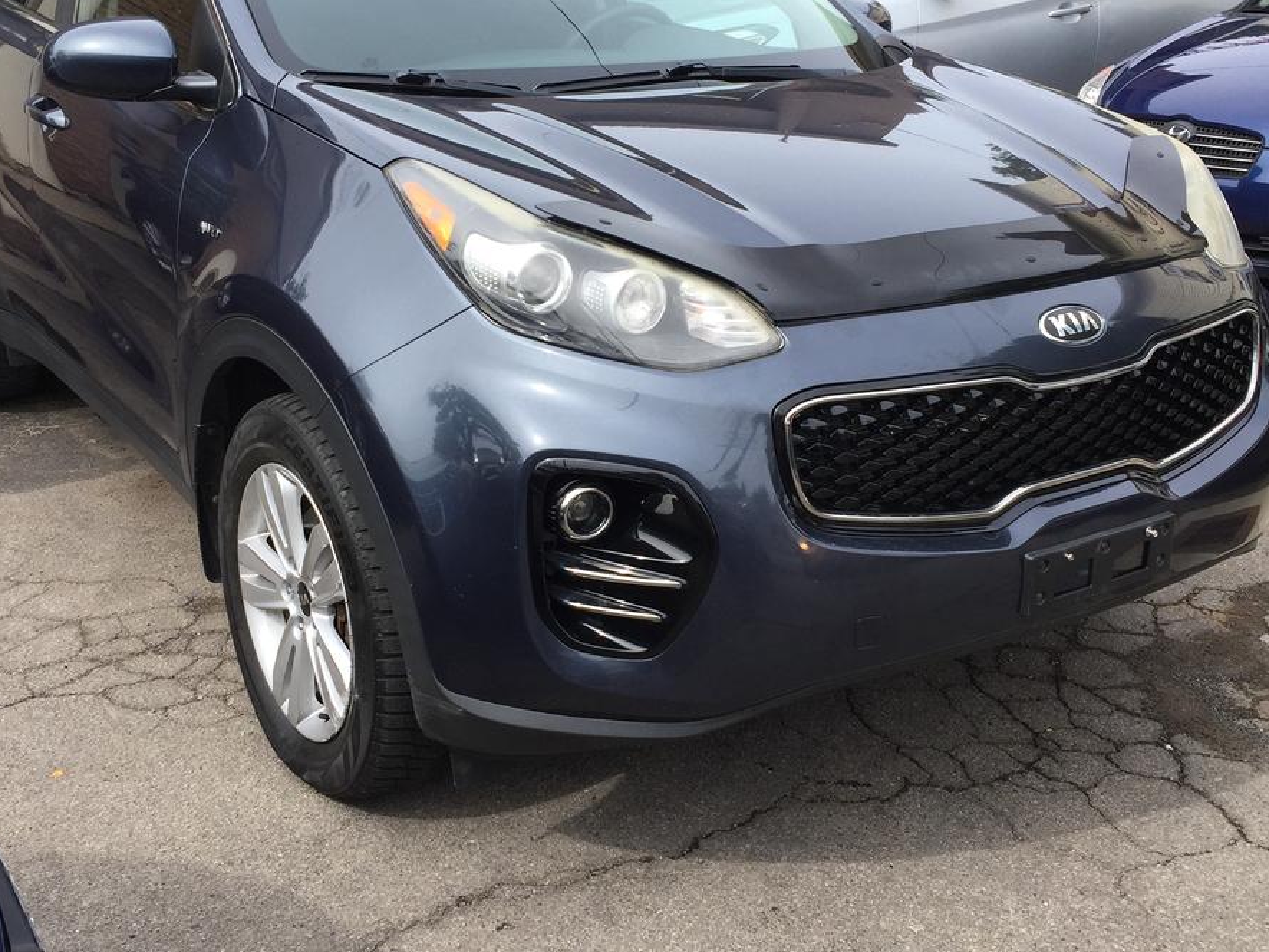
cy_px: 366
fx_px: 1540
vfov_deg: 34.2
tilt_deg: -15.9
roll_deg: +0.5
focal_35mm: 42
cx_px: 606
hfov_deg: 44.8
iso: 32
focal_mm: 4.15
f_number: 2.2
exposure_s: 1/719
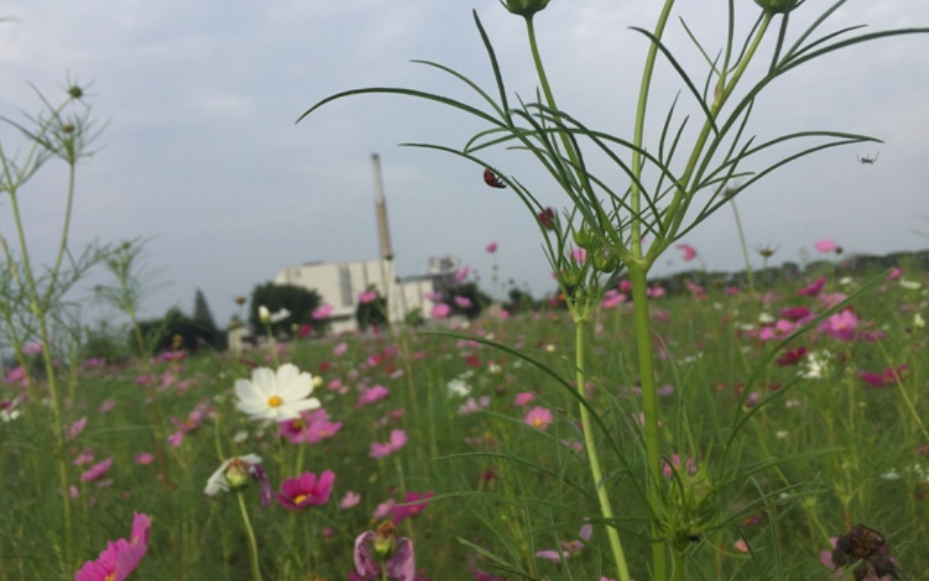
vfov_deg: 40.6
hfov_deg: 61.2
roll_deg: +6.7
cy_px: 268
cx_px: 462
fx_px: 785
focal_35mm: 31
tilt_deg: +5.6
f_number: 2.2
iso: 32
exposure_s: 1/2198
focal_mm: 4.15
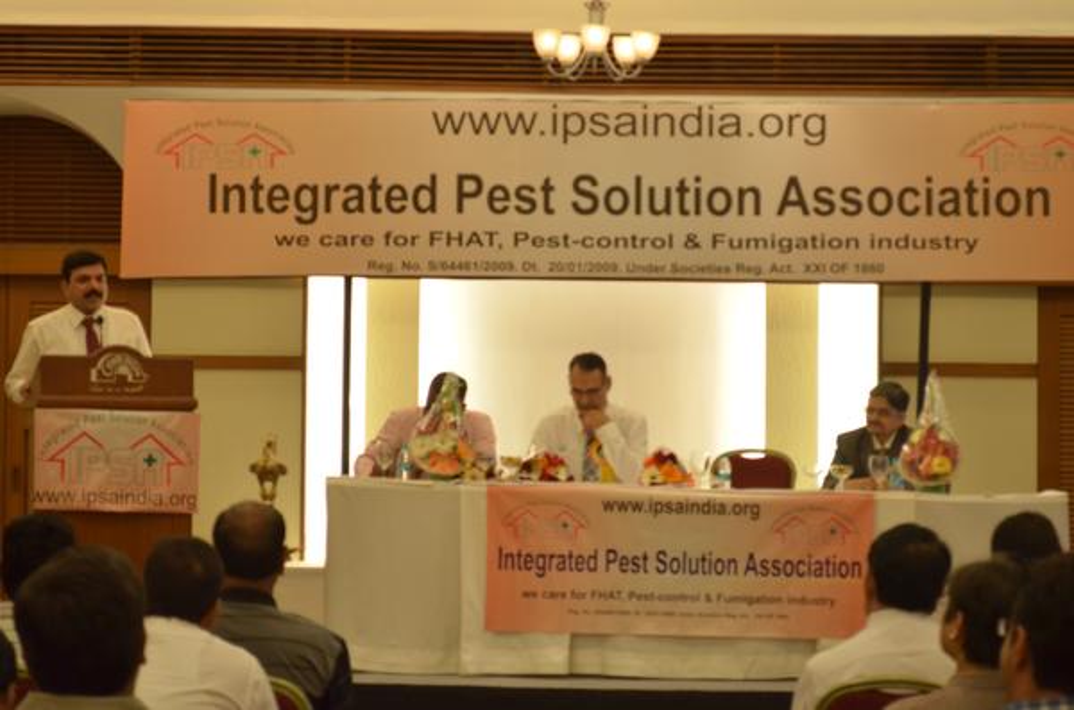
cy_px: 355
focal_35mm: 82
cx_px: 537
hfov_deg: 24.7
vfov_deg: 16.5
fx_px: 2455
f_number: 5.6
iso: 1000
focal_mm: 55
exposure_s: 1/40
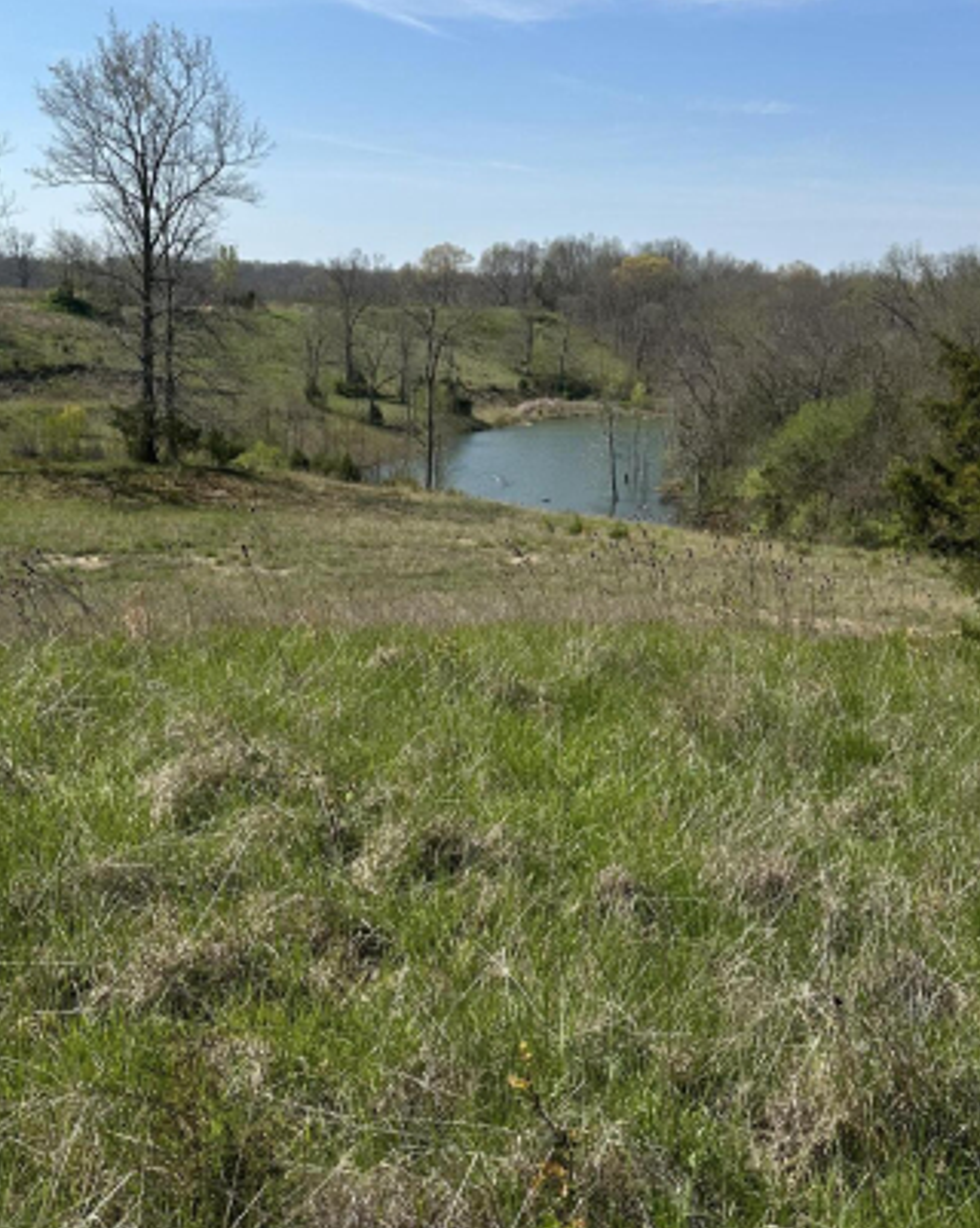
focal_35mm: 39
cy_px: 495
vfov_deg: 46.6
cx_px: 551
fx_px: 1416
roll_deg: -2.6
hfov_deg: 38.1
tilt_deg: -7.2
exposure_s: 1/5000
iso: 80
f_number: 1.78
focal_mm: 6.86
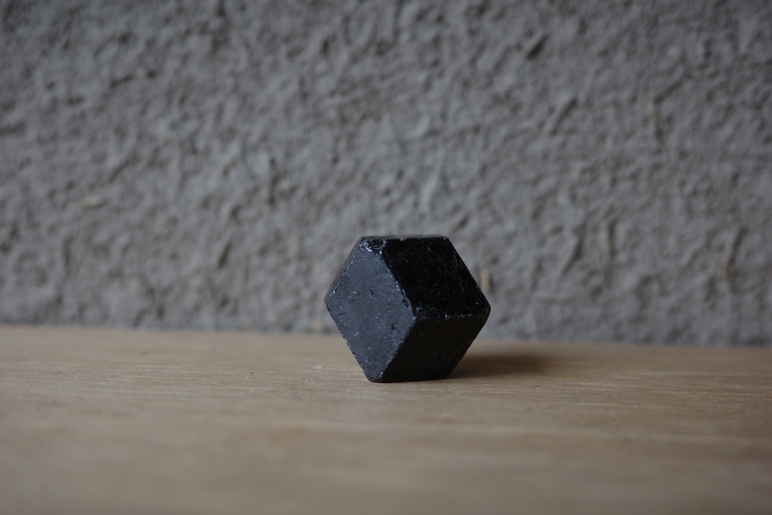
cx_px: 386
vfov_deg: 33.4
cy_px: 258
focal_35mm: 40
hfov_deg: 48.5
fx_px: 858
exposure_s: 1/125
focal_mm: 26
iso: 200
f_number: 2.8
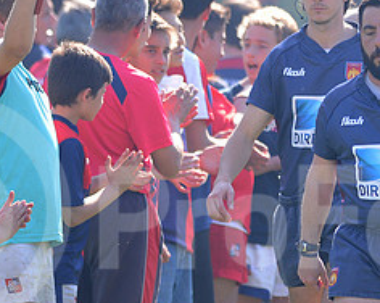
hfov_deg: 2.0
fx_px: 10902
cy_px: 214
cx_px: 229
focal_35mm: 971
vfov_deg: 1.6
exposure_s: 1/640
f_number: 4
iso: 400
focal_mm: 420
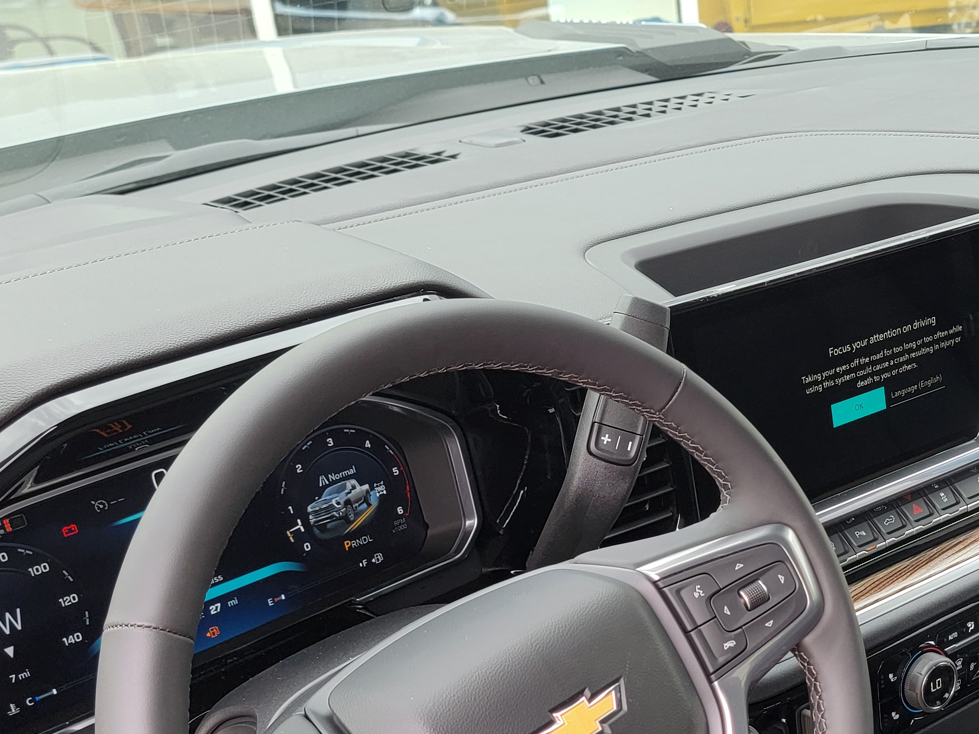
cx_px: 932
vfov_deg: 24.7
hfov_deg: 31.3
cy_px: 610
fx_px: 1640
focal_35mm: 58
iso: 25
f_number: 1.8
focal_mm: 6.7
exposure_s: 1/120
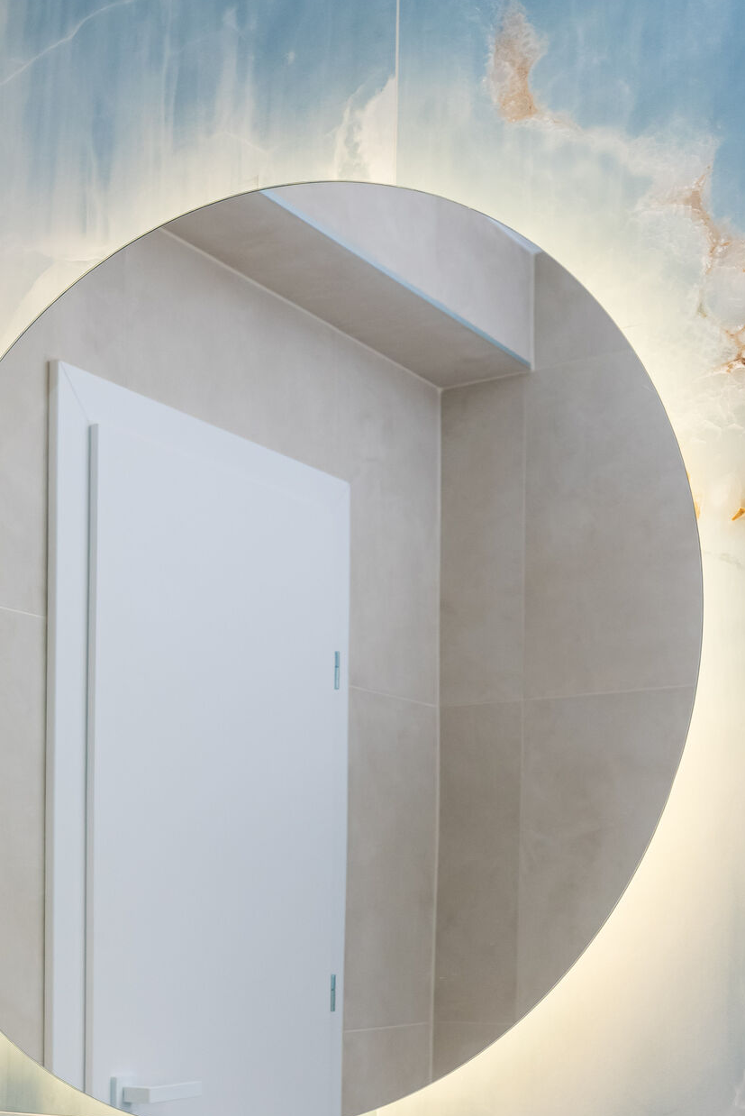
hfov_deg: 25.3
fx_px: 1612
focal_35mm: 52
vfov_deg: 35.5
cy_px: 1040
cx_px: 92
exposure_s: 1/50
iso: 800
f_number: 8
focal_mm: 23
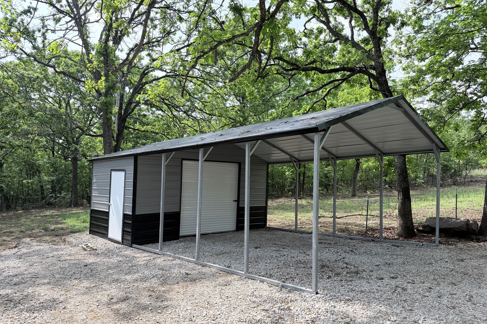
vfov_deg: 51.2
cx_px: 244
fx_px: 338
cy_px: 176
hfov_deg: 71.5
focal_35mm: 25
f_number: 1.78
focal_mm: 6.76
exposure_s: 1/2169
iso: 100
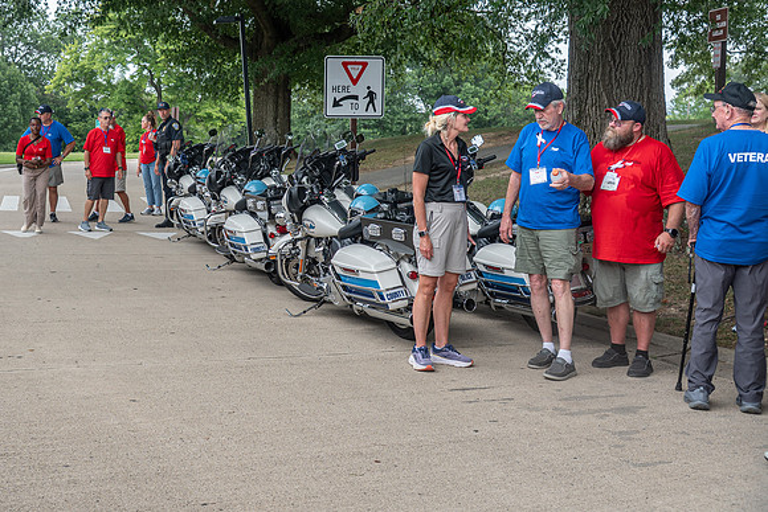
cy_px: 174
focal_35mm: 46
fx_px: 985
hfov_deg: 42.1
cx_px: 261
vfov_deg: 29.0
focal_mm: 35
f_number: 4.5
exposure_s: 1/125
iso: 100
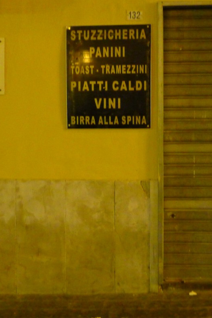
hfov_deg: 17.9
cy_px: 158
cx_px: 135
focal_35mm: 76
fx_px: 671
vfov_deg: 26.7
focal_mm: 10.7
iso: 1600
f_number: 2.7
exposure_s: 1/8
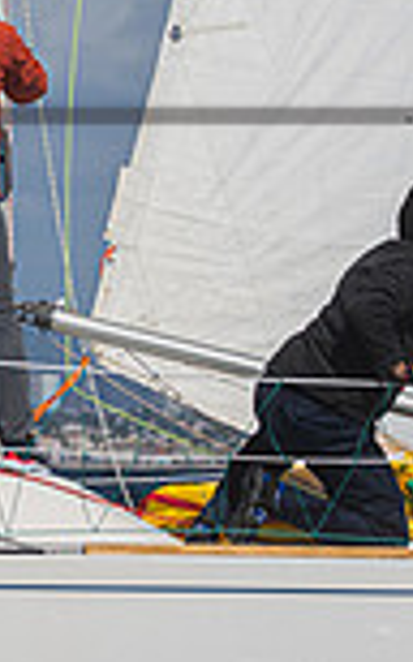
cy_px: 251
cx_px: -771
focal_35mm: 413
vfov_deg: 5.1
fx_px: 7452
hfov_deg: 3.1
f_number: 4.5
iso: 400
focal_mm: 100
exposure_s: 1/8000
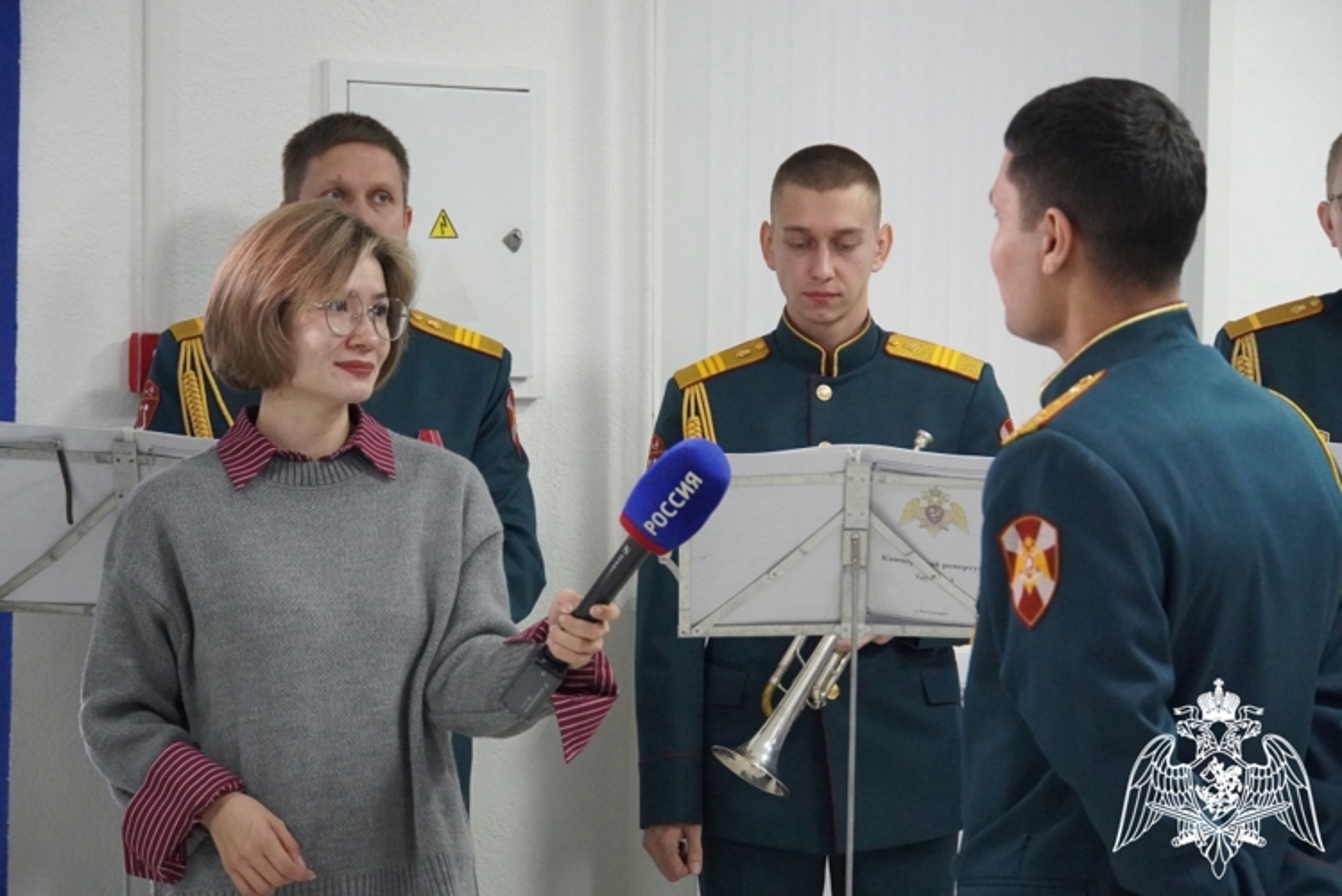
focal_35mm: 96
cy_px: 448
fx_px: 3580
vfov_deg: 14.3
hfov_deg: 21.2
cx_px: 671
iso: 6400
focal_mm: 64
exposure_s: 1/160
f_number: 5.6
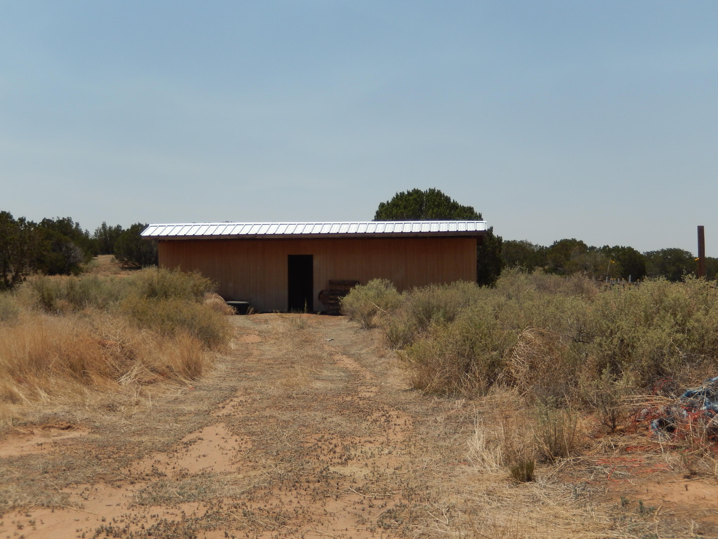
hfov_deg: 37.5
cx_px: 359
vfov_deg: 28.6
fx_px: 1058
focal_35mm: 51
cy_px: 270
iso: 125
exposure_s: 1/400
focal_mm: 9.2
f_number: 9
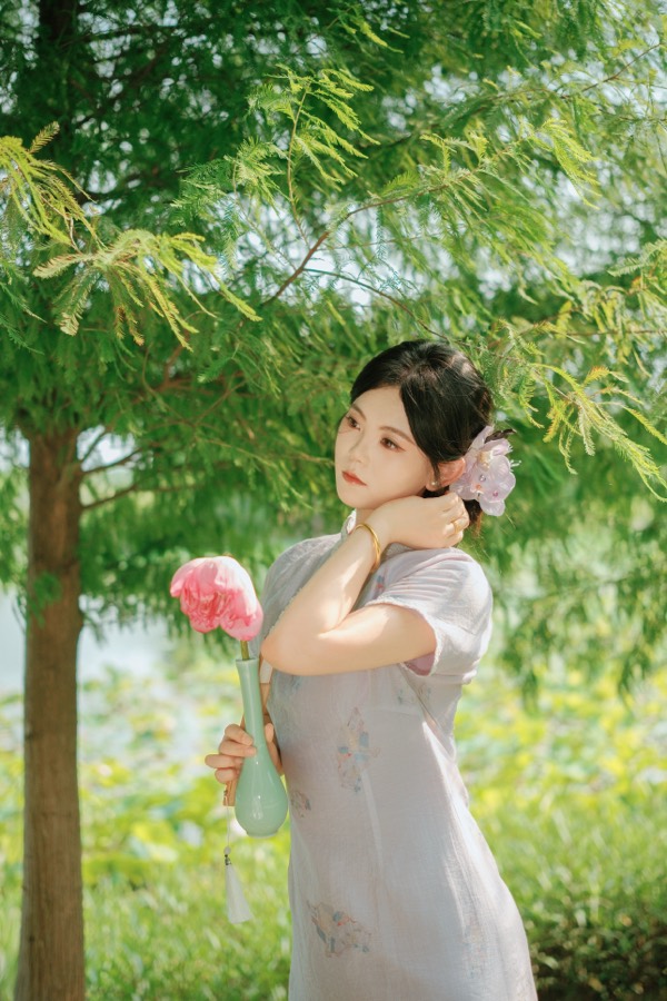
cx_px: 334
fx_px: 1389
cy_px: 500
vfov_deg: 39.6
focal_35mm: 50
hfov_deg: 27.0
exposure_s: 1/1900
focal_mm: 33
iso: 400
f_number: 1.8
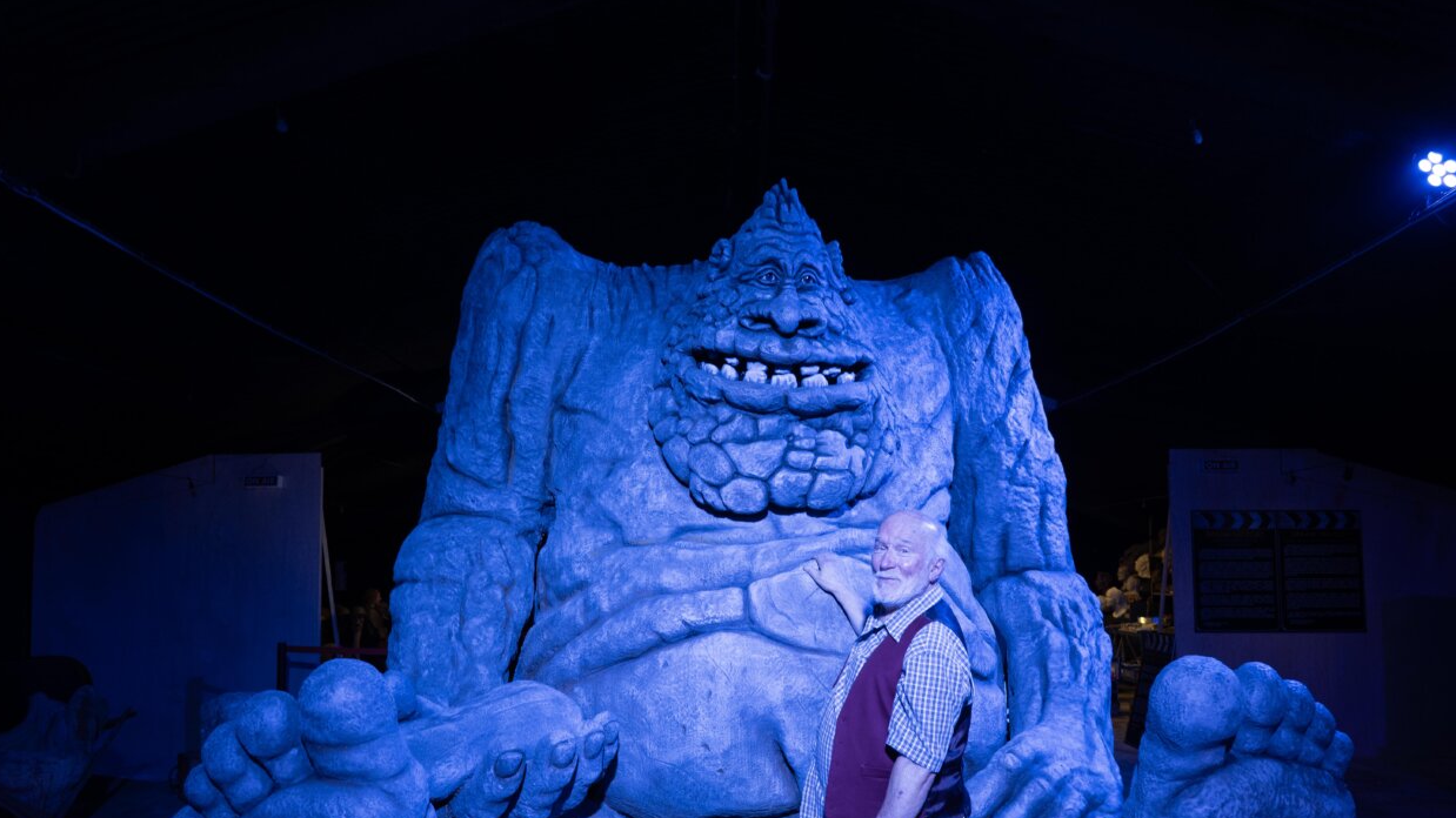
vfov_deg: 44.1
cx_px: 723
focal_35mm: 26
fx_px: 1004
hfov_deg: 71.9
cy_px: 490
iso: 800
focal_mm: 24
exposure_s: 1/50
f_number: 4
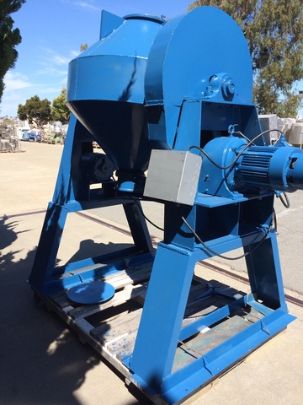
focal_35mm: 30
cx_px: 152
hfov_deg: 46.8
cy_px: 202
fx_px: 350
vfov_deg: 60.0
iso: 32
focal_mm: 4.12
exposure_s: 1/1208
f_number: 2.2
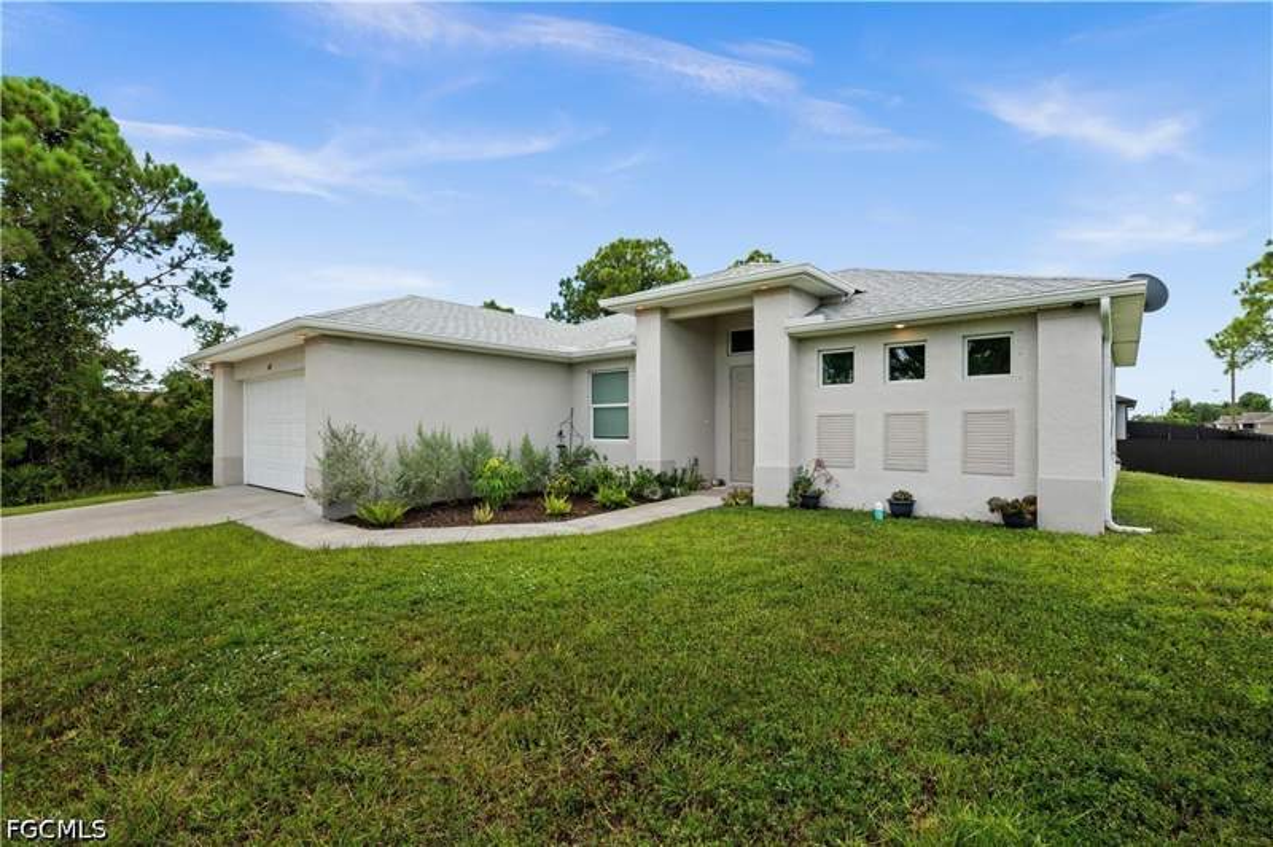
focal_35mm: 16
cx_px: 636
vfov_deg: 73.6
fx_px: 565
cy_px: 424
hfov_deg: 96.8
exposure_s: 1/125
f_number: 9
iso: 400
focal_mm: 16
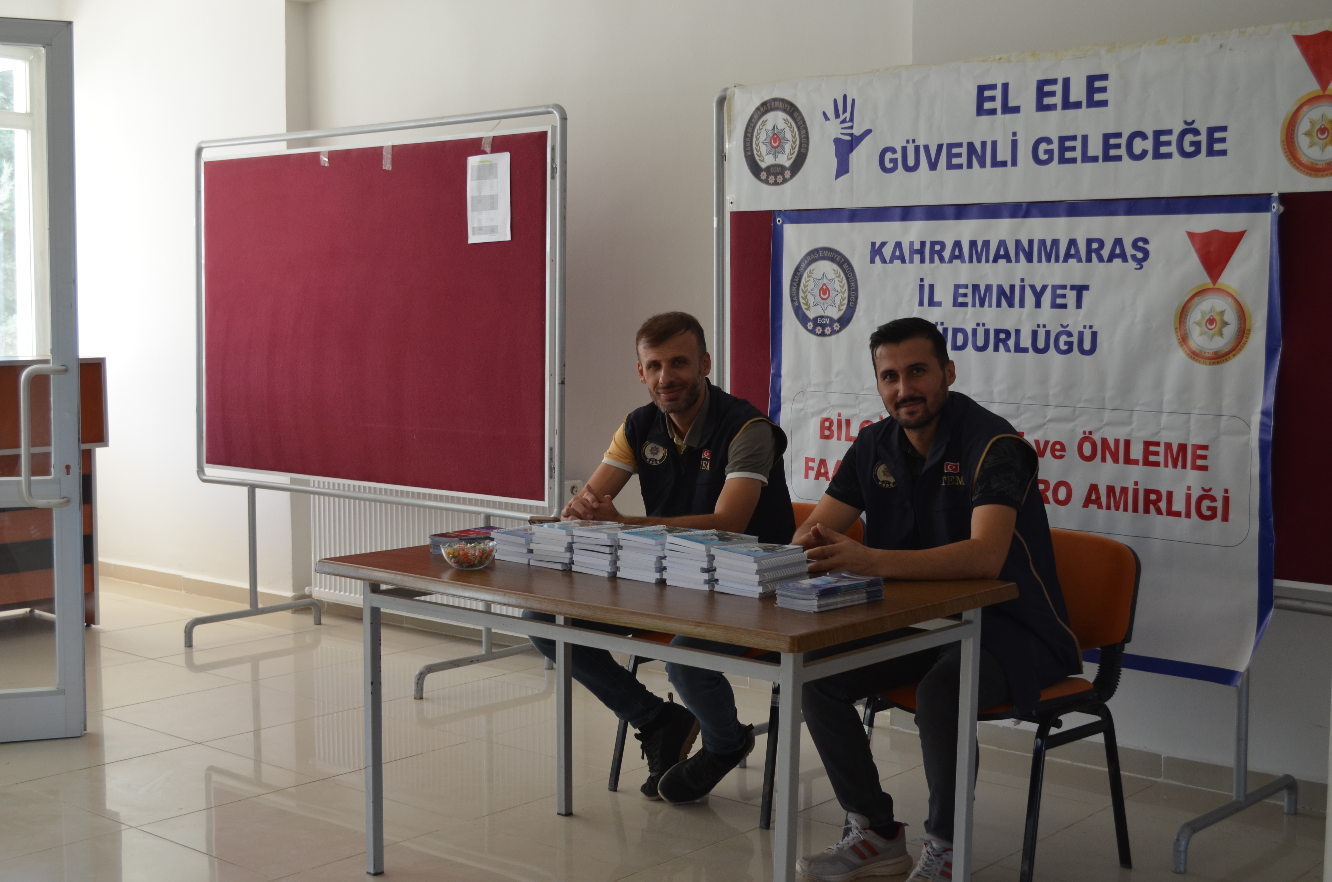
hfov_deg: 43.7
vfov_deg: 29.7
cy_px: 441
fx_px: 1662
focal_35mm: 45
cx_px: 666
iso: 400
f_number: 4.5
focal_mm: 30
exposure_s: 1/80
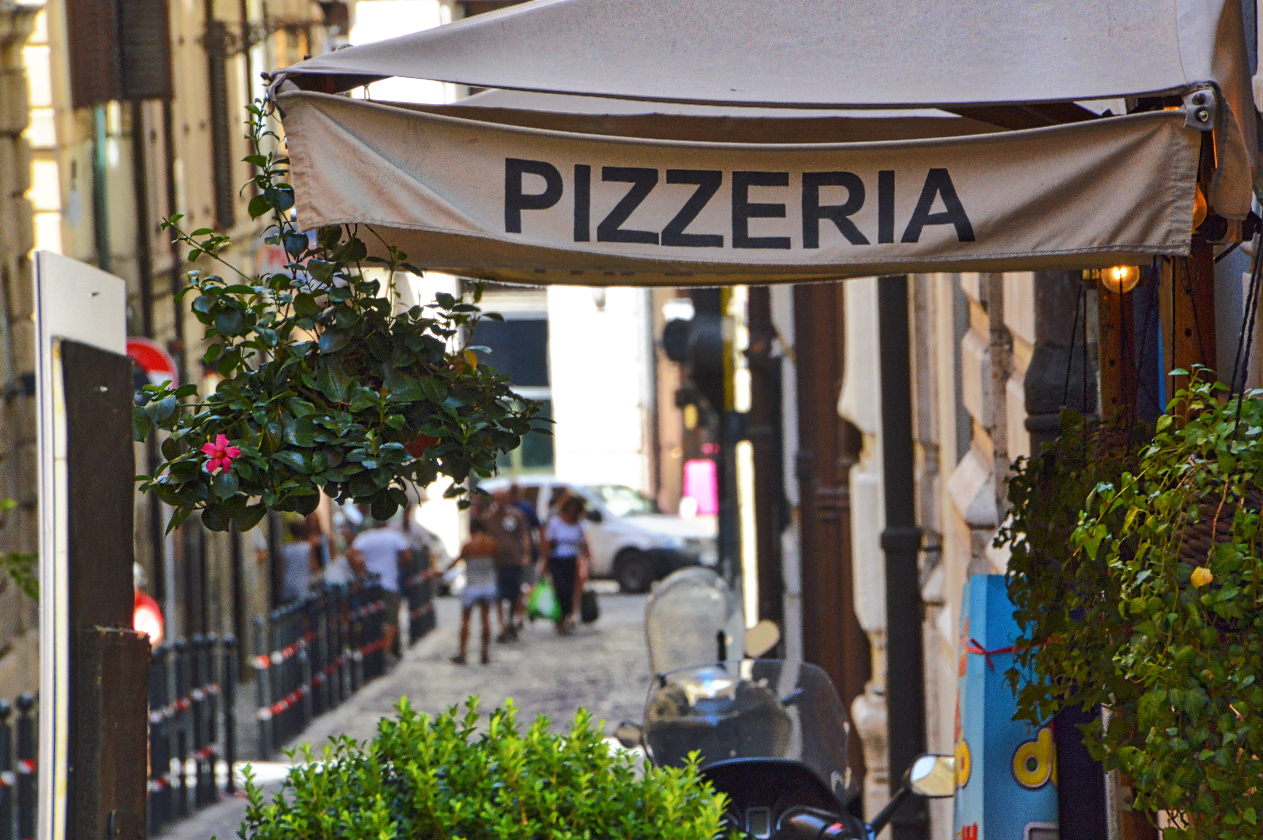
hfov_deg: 5.5
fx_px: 13144
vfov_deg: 3.7
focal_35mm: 375
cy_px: 420
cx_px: 632
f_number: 16
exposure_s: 1/100
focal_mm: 250
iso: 800
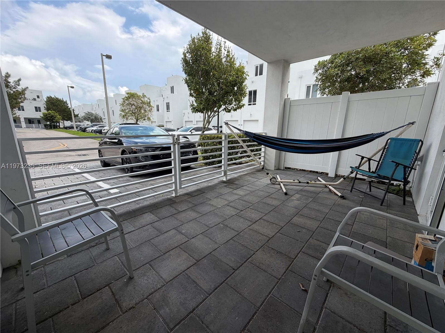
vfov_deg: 85.7
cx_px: 222
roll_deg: -0.6
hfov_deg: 102.1
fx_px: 180
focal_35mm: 14
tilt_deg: -13.0
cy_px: 166
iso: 40
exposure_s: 1/590
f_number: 2.2
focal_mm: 2.22
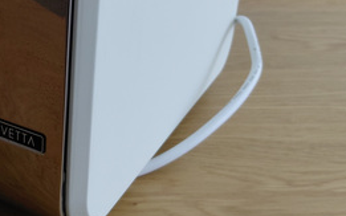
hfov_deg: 32.3
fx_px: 575
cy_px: 11
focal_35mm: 61
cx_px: 53
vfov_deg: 20.7
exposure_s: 1/60
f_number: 1.8
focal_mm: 4.69
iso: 250
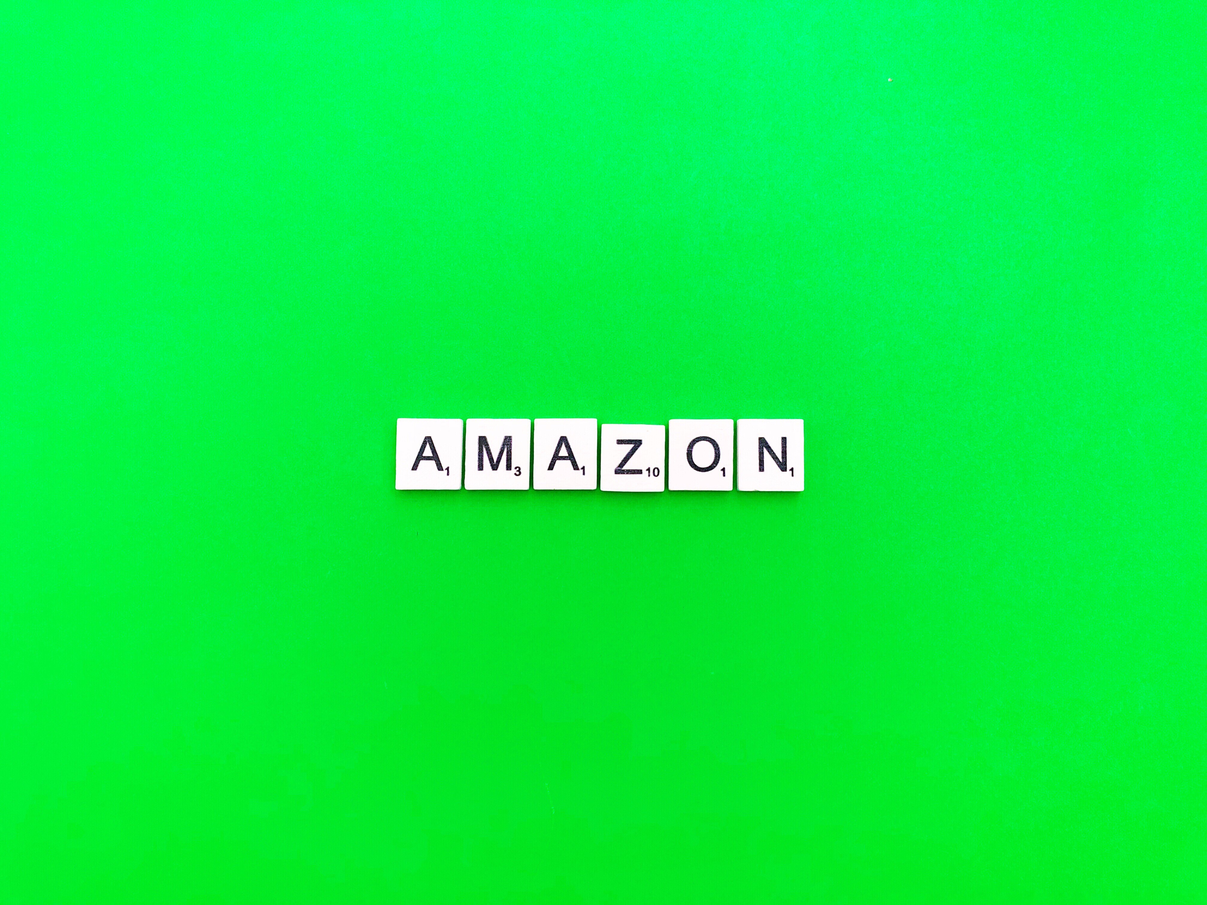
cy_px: 452
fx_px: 976
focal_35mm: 28
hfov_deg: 63.4
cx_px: 604
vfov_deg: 49.7
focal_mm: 3.99
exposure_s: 1/15
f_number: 1.8
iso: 50
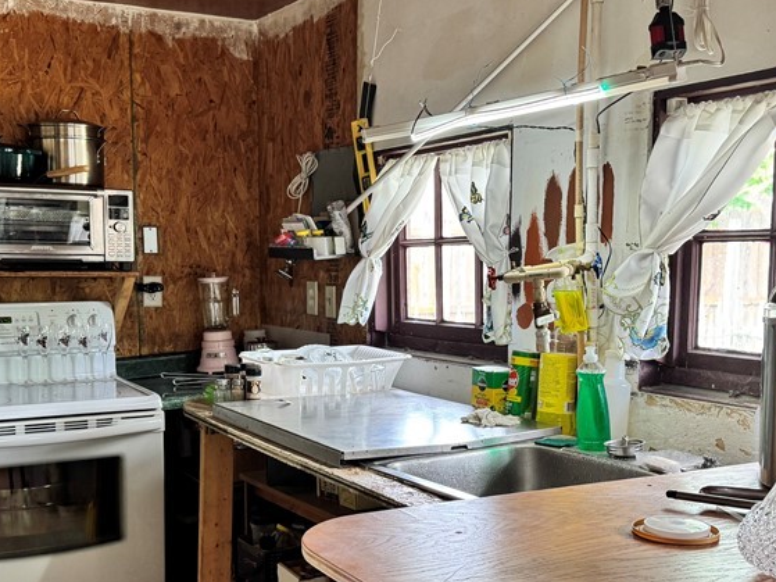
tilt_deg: -7.1
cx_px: 373
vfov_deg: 32.7
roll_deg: -0.7
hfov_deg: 42.9
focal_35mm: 44
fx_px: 986
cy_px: 368
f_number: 1.78
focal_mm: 6.76
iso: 200
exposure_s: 1/60
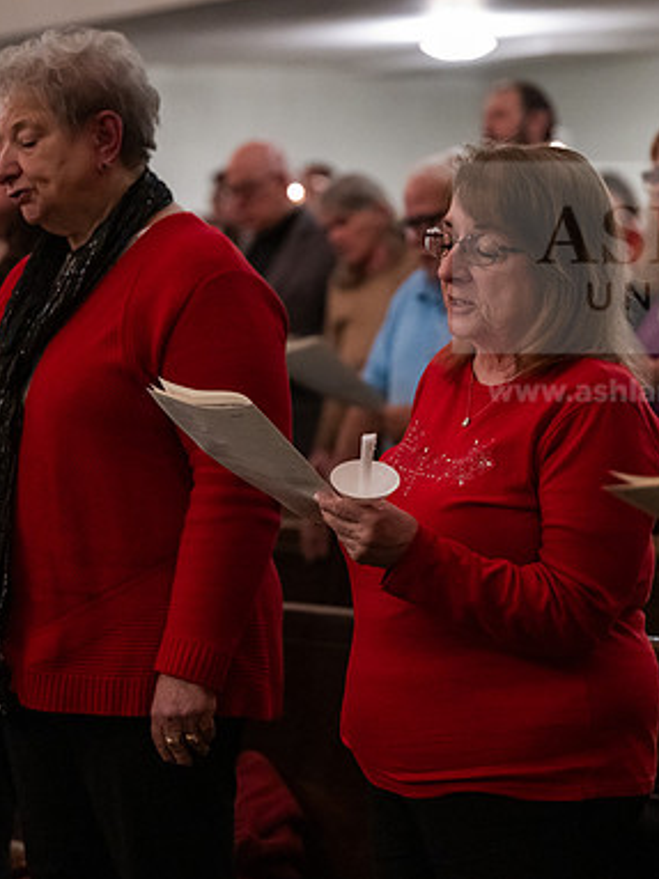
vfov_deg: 16.7
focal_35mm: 118
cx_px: 383
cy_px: 440
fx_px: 2997
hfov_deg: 12.5
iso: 6400
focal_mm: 81
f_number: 2.8
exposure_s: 1/160
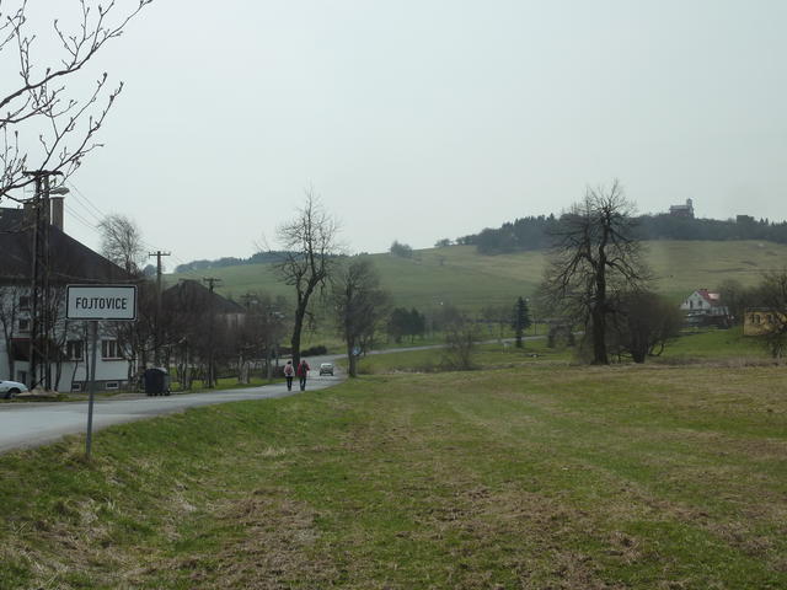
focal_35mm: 59
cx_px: 394
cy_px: 295
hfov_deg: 32.7
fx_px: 1341
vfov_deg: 24.8
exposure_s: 1/800
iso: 125
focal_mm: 9.7
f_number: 5.6
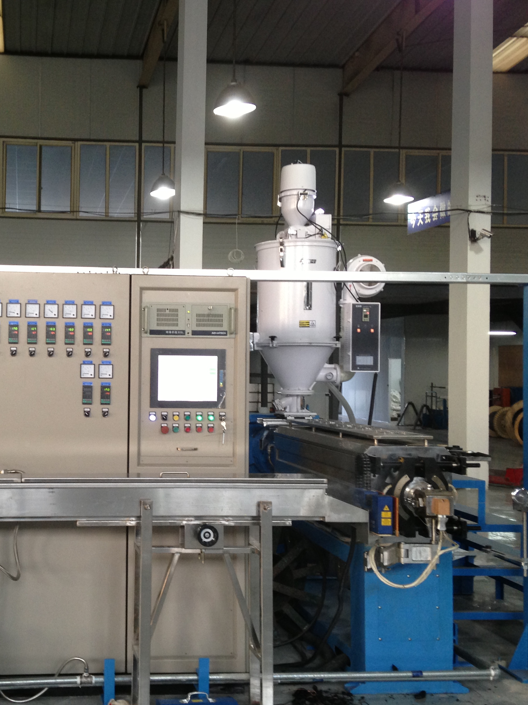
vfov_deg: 42.1
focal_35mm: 45
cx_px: 98
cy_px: 360
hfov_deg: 31.3
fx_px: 915
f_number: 2.4
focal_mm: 4.13
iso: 125
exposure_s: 1/20
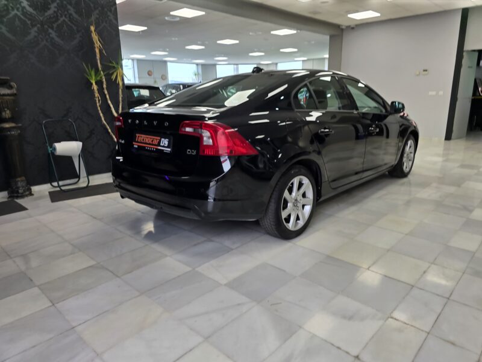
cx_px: 241
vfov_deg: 58.9
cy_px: 181
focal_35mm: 23
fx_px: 320
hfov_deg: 73.9
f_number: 1.7
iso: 40
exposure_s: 1/100
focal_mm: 6.3
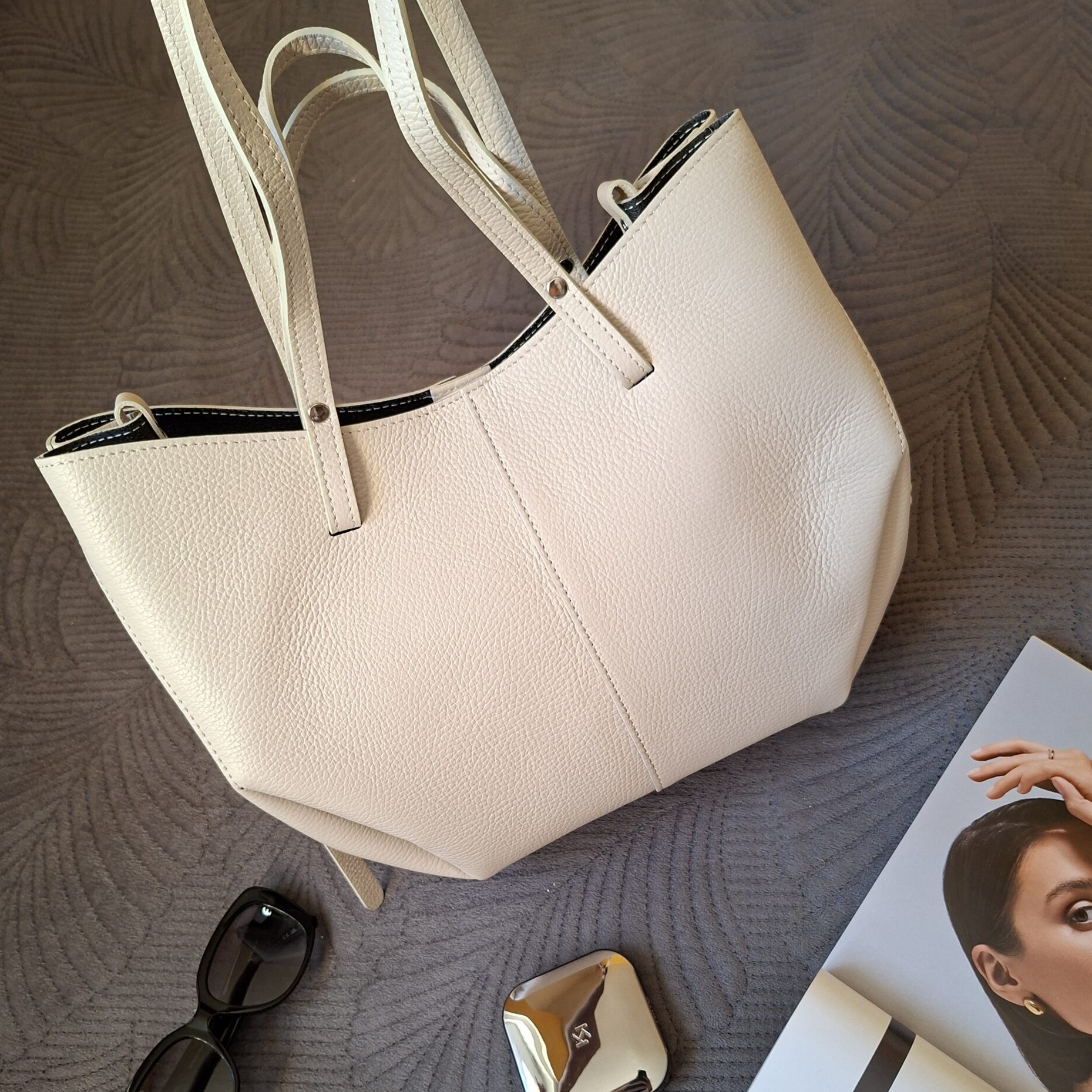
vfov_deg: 57.2
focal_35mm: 28
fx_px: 999
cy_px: 598
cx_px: 543
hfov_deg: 57.3
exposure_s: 1/60
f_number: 1.8
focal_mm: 5.54
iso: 250
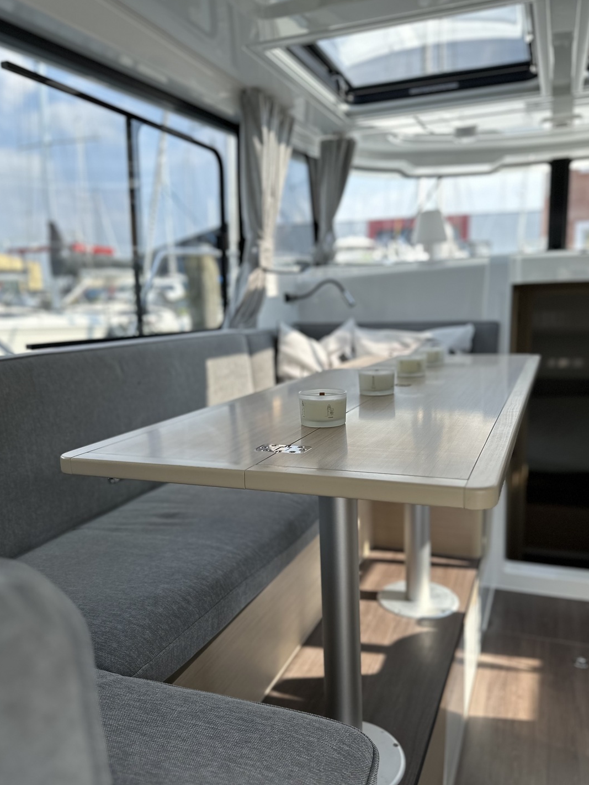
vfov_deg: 65.1
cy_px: 434
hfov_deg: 51.4
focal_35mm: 27
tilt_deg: -10.8
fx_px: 612
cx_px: 306
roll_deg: +0.8
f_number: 1.78
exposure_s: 1/1157
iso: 80
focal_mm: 6.86
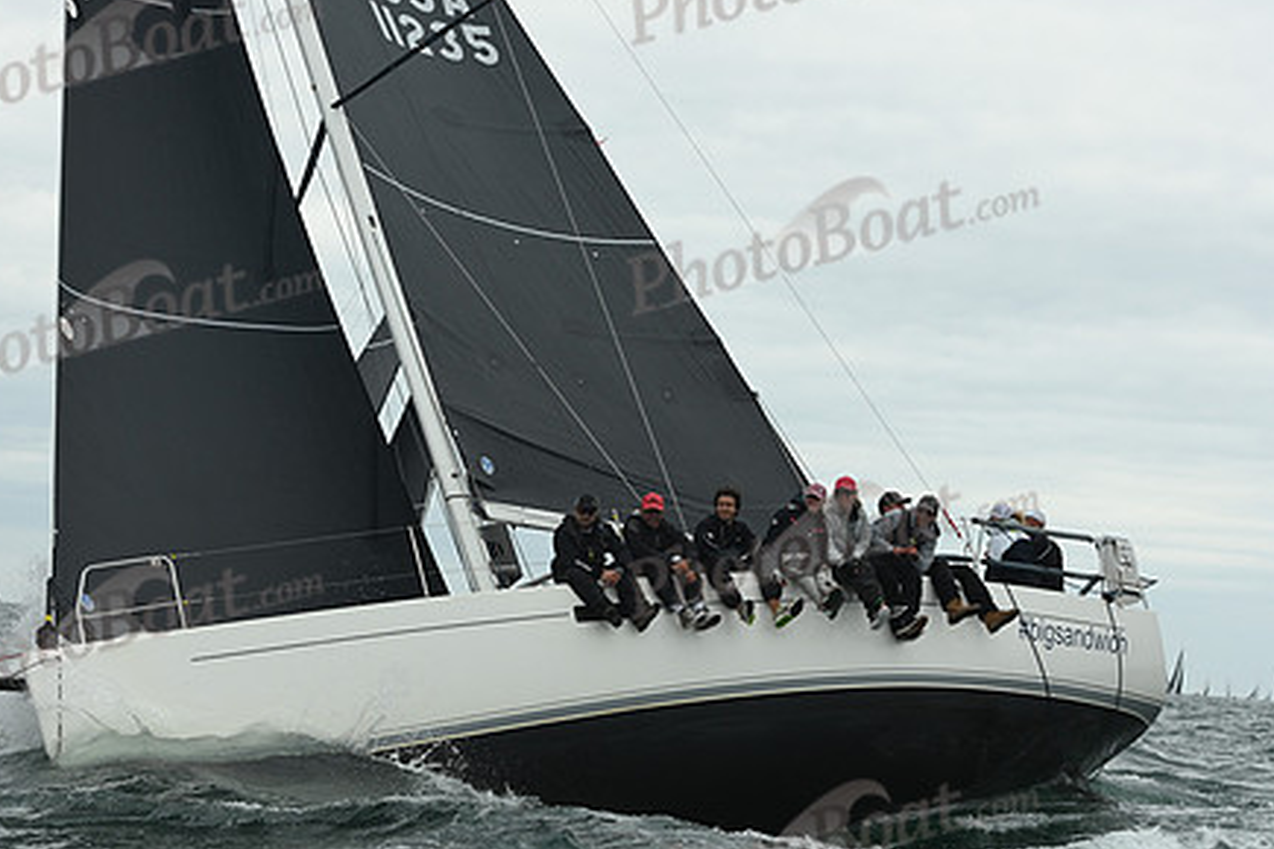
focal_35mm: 104
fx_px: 3680
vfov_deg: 13.2
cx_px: 477
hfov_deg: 19.6
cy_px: 432
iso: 400
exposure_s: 1/800
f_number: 7.1
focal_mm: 78
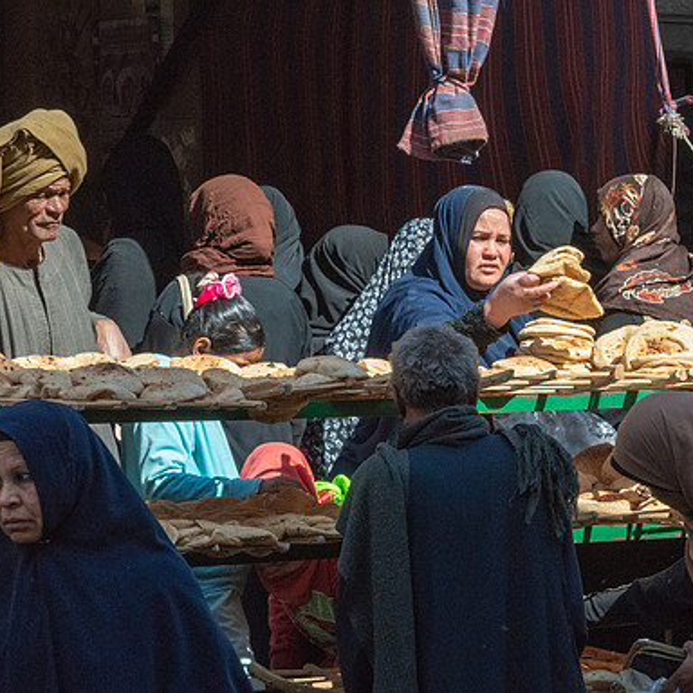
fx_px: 4643
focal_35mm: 205
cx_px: 570
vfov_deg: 8.5
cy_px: 361
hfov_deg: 8.5
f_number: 16
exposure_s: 1/1000
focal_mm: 112
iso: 3200
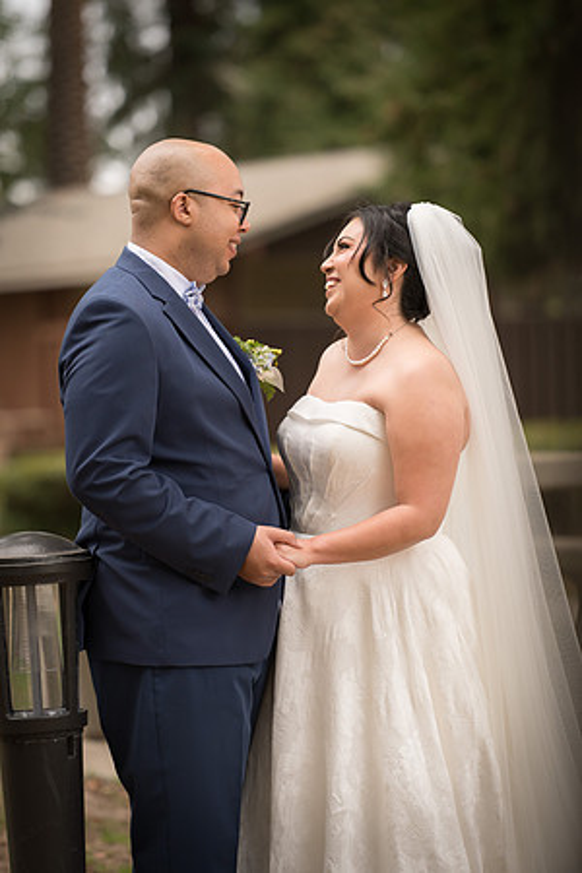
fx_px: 3880
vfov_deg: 12.8
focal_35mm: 160
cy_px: 436
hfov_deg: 8.6
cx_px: 291
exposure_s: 1/320
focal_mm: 160
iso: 640
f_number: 2.8
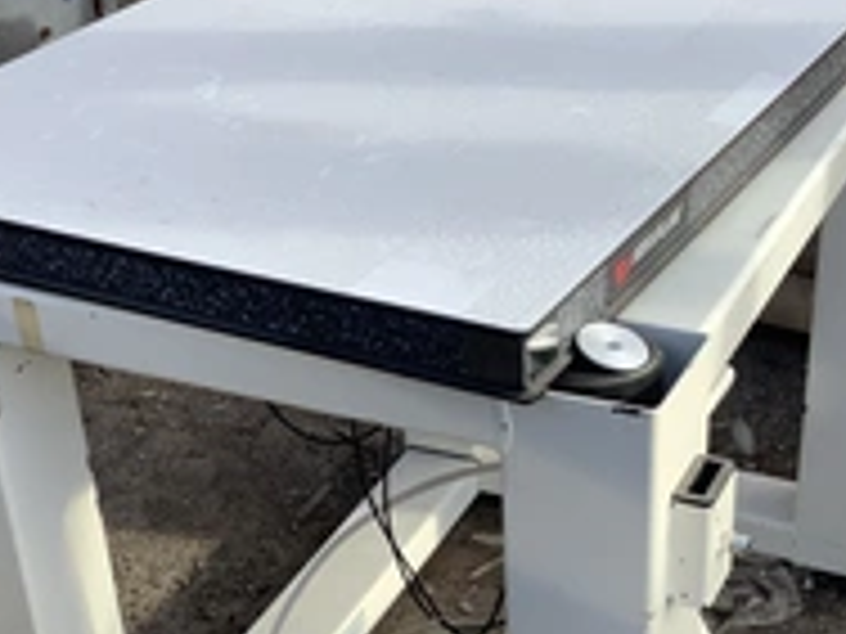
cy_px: 459
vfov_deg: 22.1
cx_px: 374
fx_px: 1613
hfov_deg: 29.4
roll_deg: +3.3
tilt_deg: -32.3
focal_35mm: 66
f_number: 2.4
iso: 25
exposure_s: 1/696
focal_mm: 3.3
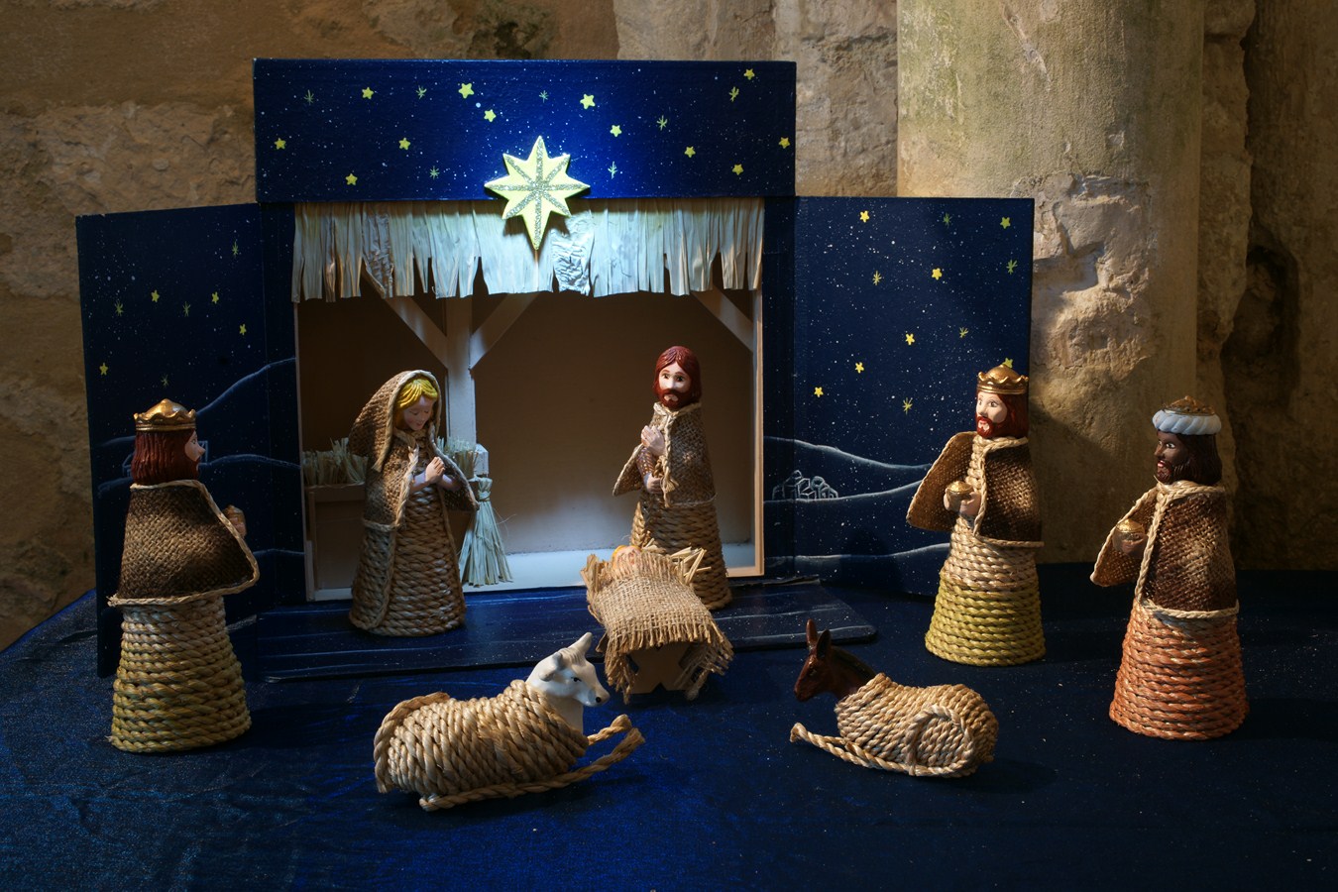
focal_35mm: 50
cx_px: 669
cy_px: 446
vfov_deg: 27.0
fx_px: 1858
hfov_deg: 39.6
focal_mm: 50
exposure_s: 4
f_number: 20
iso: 100
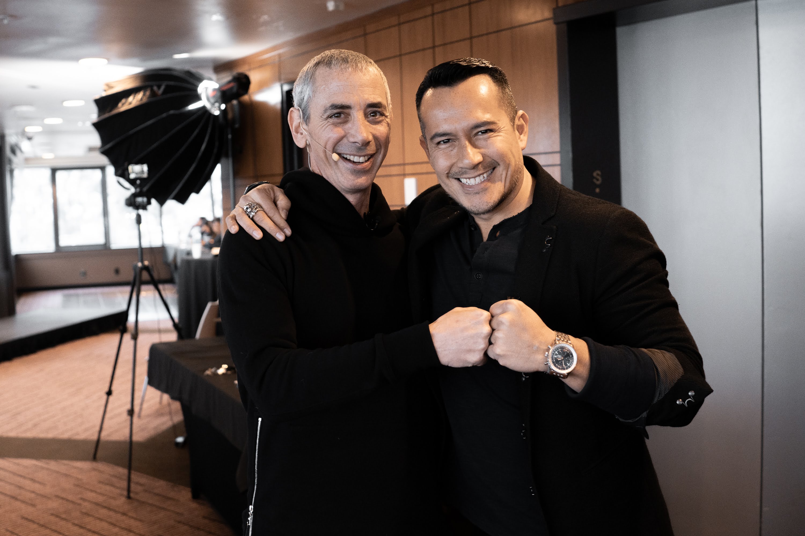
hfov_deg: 46.4
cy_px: 268
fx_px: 939
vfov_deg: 31.9
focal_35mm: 42
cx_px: 402
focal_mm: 28
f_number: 2.8
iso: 1000
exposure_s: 1/125
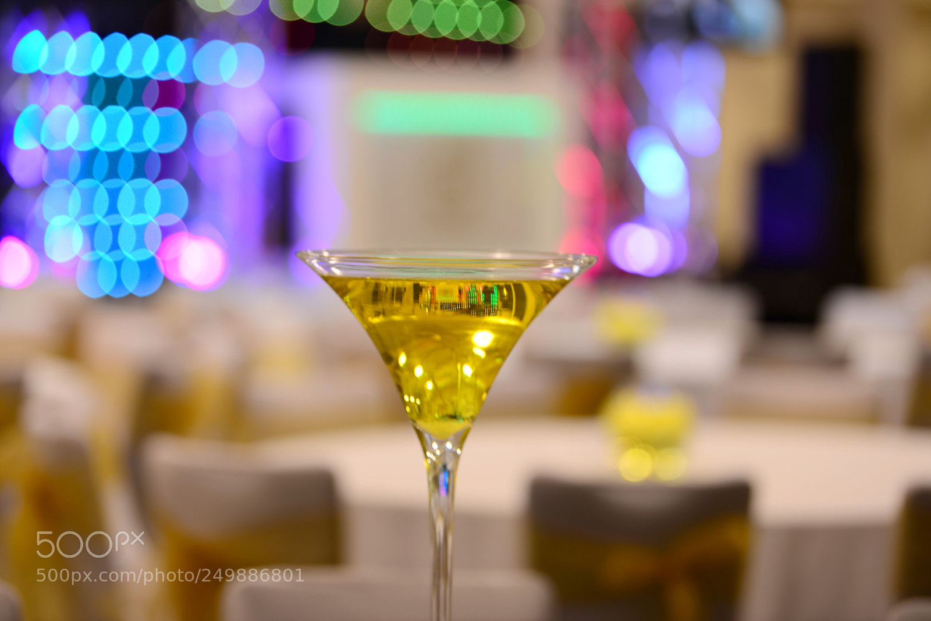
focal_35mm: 130
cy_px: 310
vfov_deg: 10.6
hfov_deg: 15.8
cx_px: 466
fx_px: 3363
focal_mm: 130
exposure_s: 1/10
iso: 100
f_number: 2.8
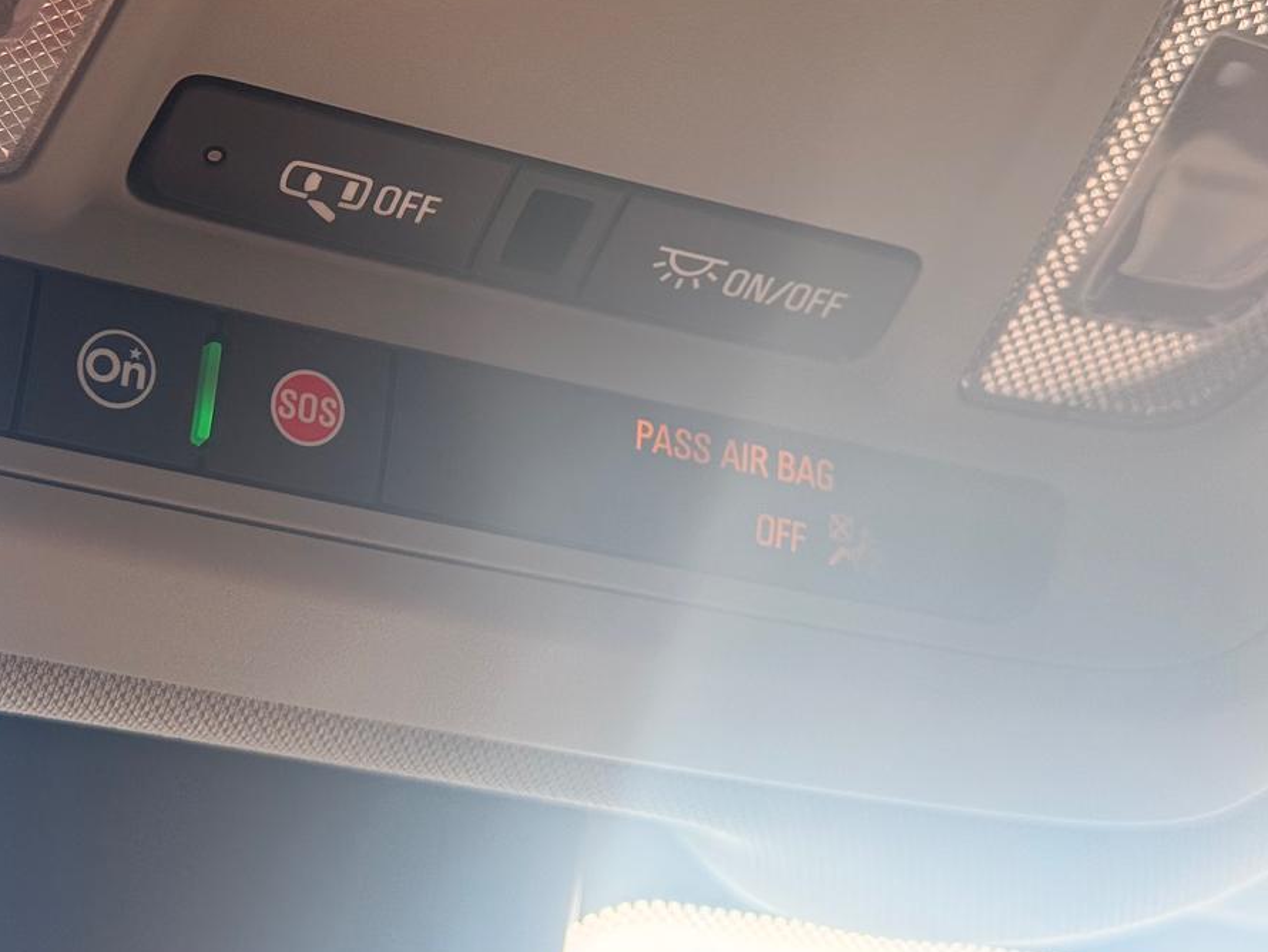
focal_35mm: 69
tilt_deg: +50.1
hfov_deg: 28.1
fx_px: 2528
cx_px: 472
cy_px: 286
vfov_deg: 21.2
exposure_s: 1/769
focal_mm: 6.76
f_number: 1.78
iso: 100
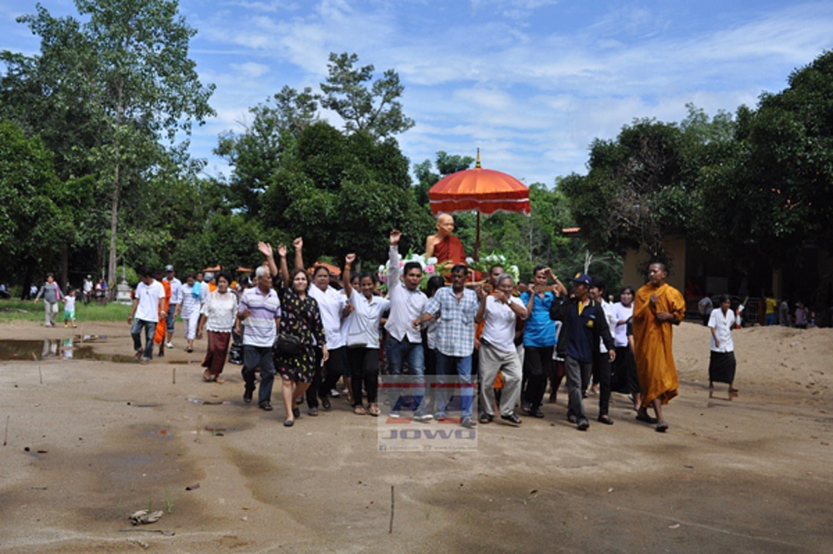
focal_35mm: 36
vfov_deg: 36.8
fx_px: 832
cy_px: 277
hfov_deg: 53.2
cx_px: 416
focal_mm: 24
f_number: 6.3
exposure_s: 1/1600
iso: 400
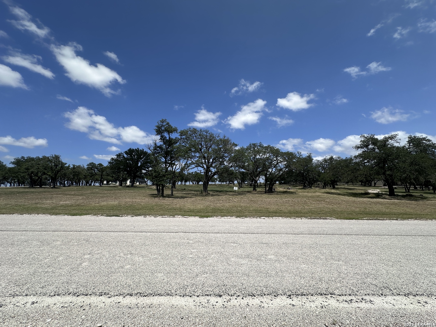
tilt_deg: +8.0
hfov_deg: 102.1
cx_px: 218
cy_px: 164
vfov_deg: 85.7
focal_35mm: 14
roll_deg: +0.4
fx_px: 176
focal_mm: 2.22
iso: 40
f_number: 2.2
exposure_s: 1/2564
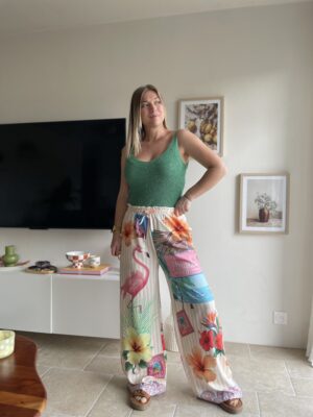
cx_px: 156
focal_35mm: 26
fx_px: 313
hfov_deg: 53.1
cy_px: 208
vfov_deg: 67.3
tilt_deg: -0.1
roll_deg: +0.2
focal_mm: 4.2
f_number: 1.6
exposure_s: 1/123
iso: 32
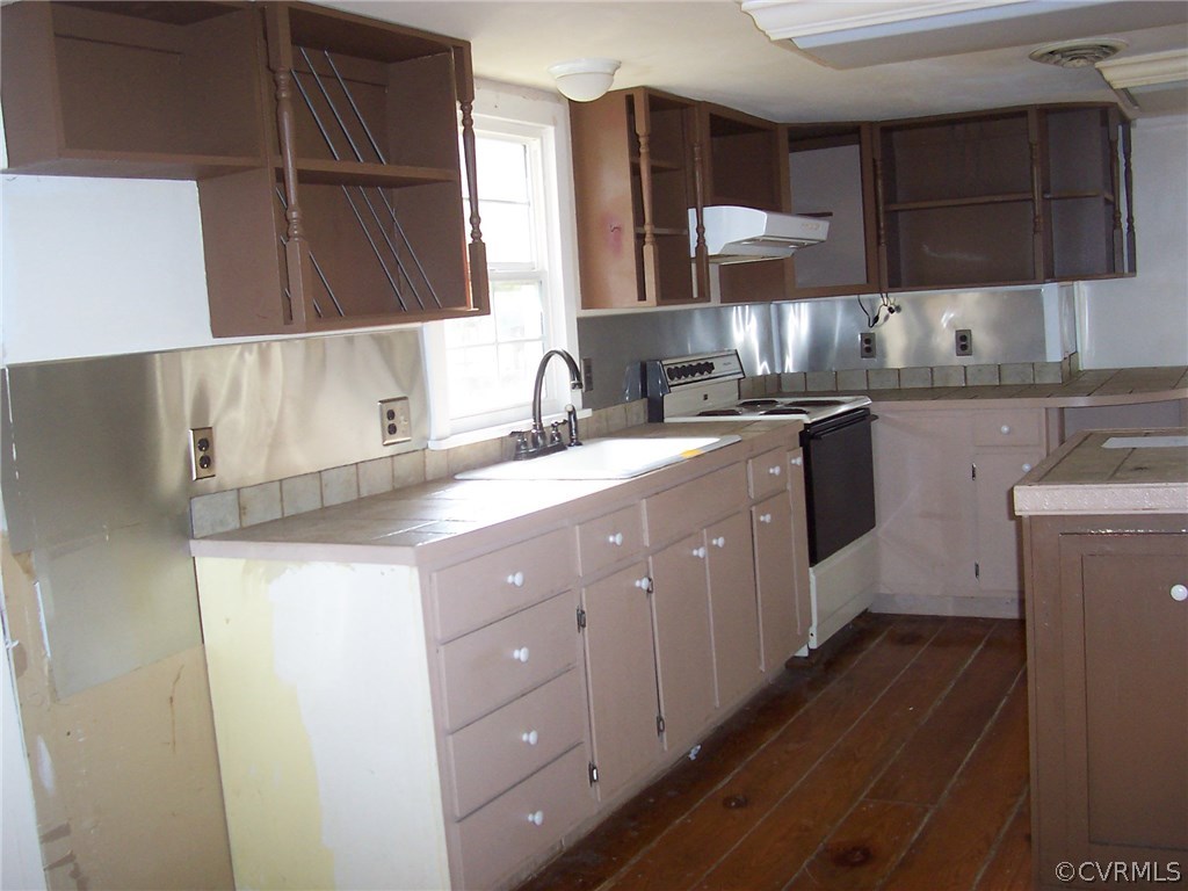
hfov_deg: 50.1
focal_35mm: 37
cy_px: 446
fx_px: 1270
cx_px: 594
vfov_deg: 38.7
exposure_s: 1/60
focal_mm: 5.6
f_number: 2.8
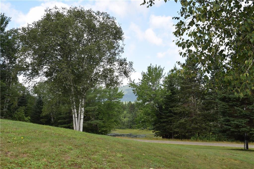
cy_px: 84
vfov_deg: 35.5
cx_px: 127
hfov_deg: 51.3
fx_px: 264
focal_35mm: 38
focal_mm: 25
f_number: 6.3
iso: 100
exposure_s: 1/160
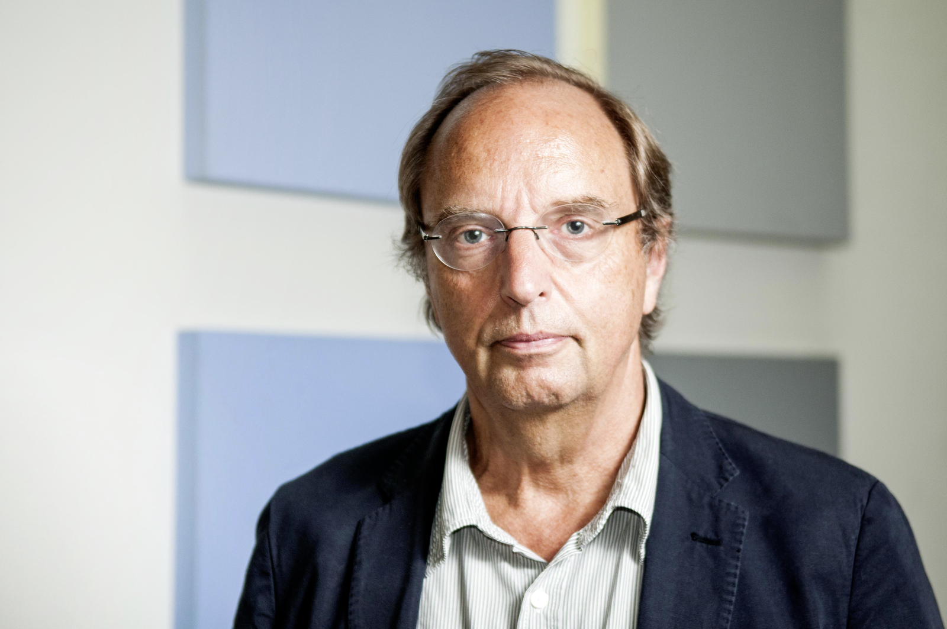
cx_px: 474
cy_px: 314
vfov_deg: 17.5
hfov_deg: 26.0
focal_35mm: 78
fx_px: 2050
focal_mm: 52
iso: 400
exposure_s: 1/160
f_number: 2.8
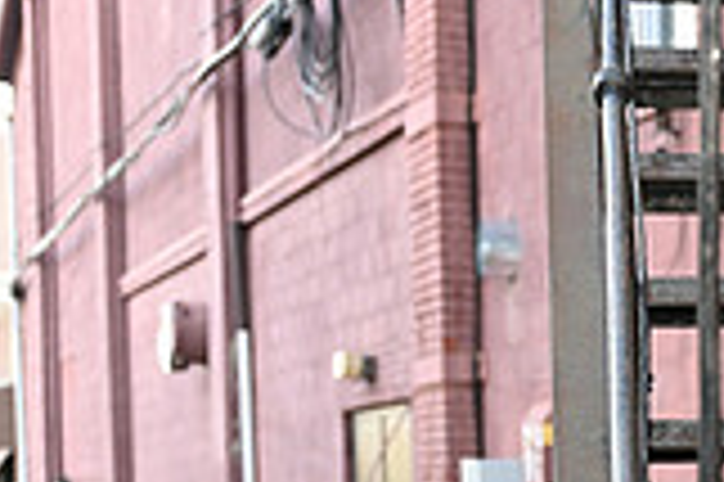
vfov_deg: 11.9
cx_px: 1169
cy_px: 705
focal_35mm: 110
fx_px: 2206
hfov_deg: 16.5
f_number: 3.2
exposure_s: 1/160
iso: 250
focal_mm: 30.5
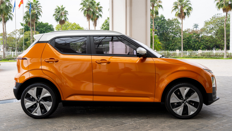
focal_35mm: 41
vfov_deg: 29.2
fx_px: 251
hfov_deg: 49.7
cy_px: 59
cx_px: 116
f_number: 10
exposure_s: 1/50
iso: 100
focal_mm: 38.7
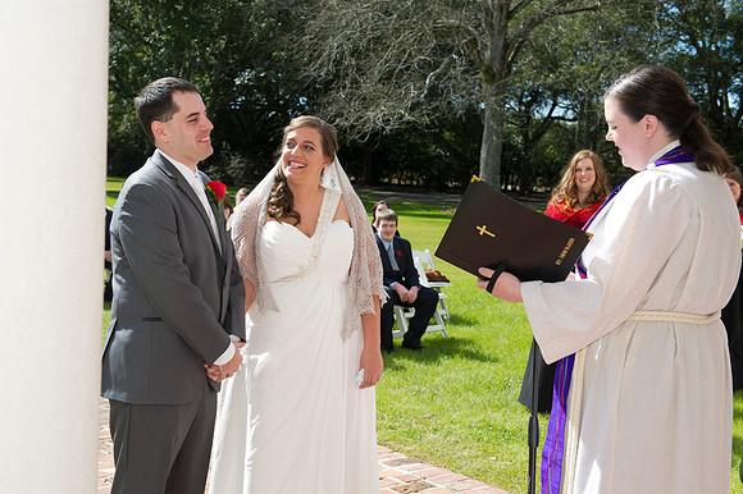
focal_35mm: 52
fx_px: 1073
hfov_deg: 38.2
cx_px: 372
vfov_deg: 26.0
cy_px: 247
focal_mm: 52
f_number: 8
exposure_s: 1/200
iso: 100
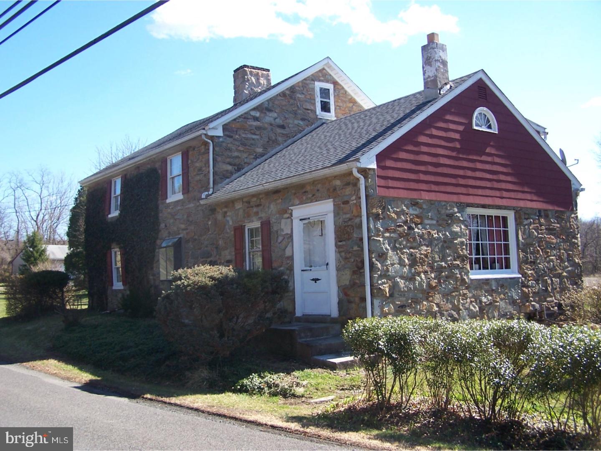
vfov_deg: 37.7
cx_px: 300
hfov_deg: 49.0
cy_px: 226
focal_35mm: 38
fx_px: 660
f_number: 2.8
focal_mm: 6.3
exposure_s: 1/350
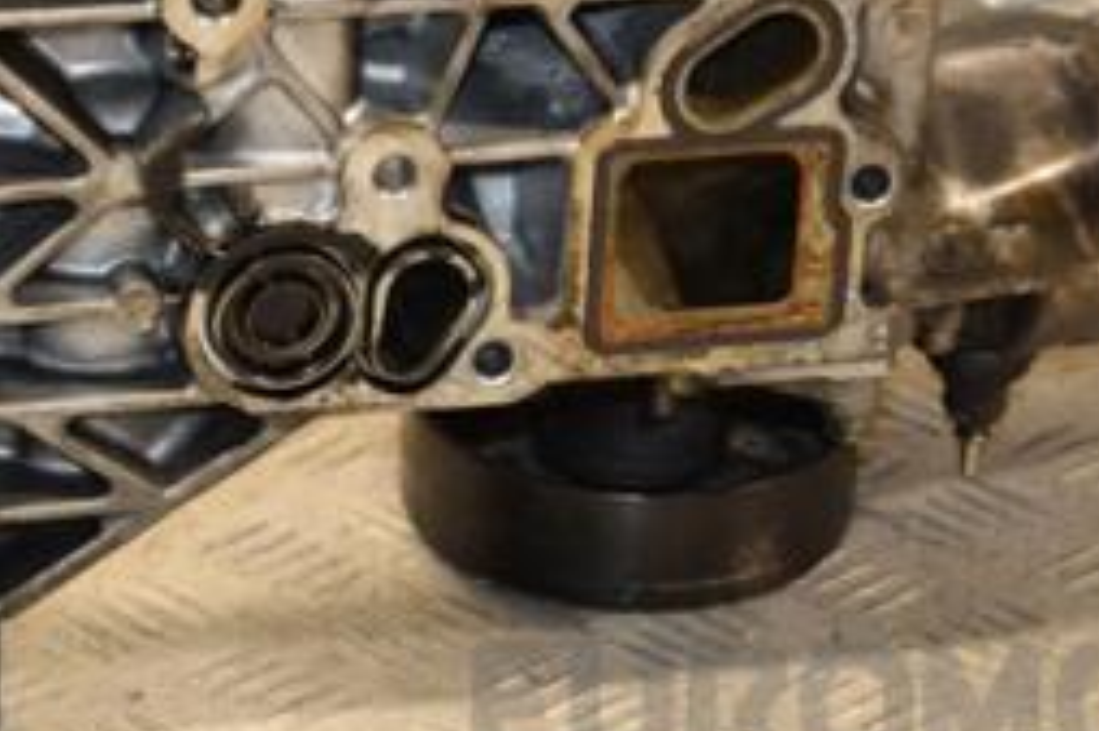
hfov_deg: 11.6
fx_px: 5400
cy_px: 130
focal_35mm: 177
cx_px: 389
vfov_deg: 7.7
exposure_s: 1/125
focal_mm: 50
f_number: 5
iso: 800
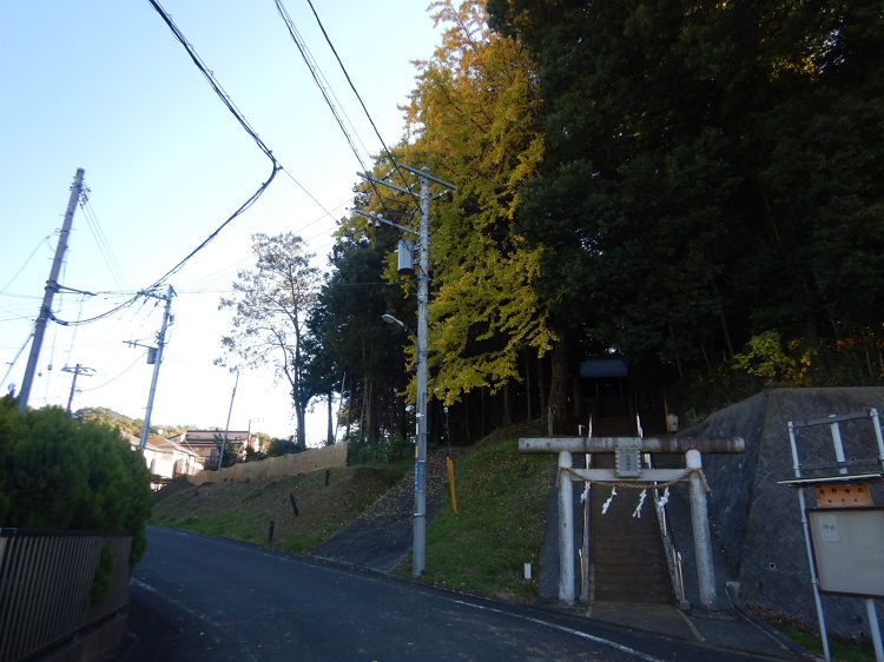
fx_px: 613
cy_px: 331
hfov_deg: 71.6
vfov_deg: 56.8
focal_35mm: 24
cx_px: 442
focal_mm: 4.3
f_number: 2.8
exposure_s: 1/320
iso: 125
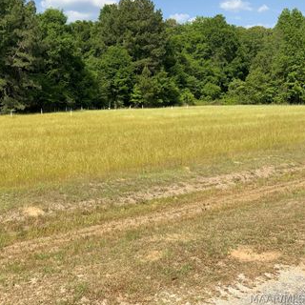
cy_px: 128
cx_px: 69
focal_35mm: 40
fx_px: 399
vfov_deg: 41.7
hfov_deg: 40.4
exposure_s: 1/1377
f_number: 1.8
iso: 16
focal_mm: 3
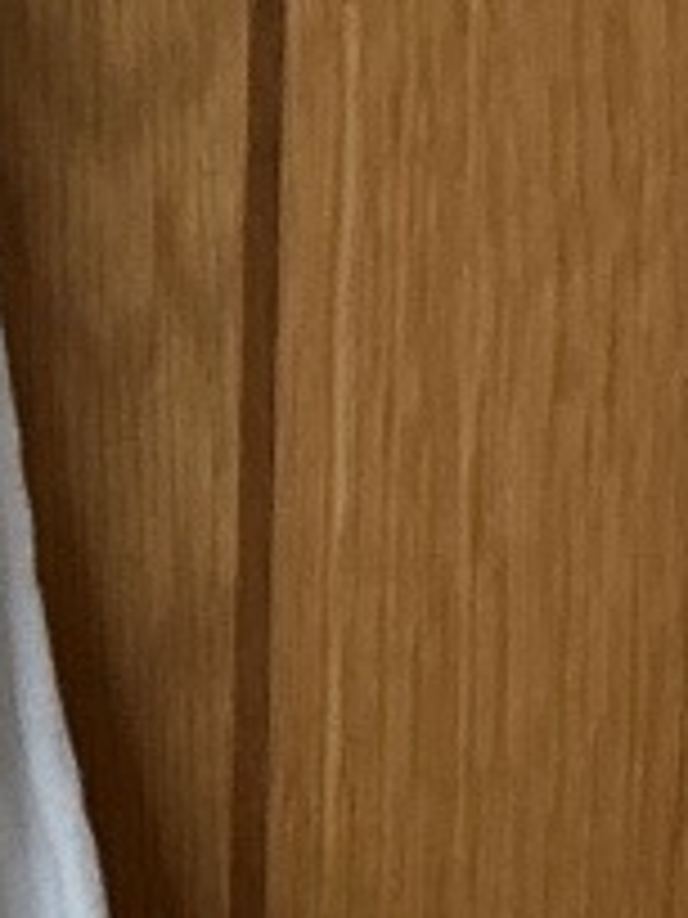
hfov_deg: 6.1
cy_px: 1260
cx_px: -1354
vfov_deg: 8.6
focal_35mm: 227
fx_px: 6016
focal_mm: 3
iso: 64
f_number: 1.8
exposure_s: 1/120
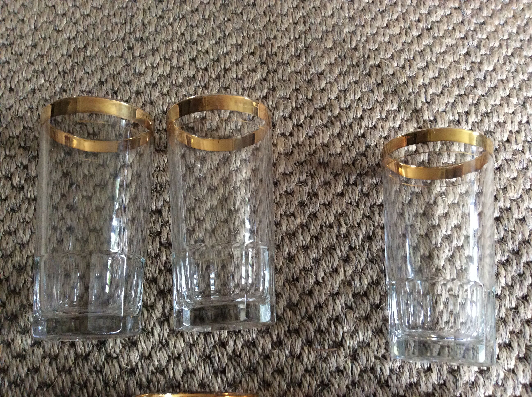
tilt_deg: -69.1
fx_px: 491
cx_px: 266
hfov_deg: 56.9
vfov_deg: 44.1
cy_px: 198
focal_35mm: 32
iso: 250
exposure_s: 1/25
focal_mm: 3.3
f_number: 2.4
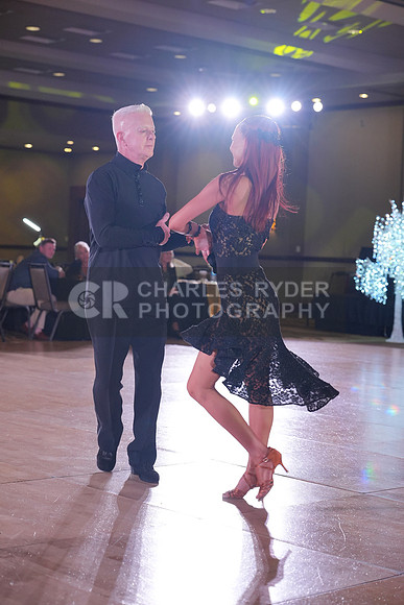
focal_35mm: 68
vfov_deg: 29.6
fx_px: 1144
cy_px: 302
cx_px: 202
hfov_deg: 20.0
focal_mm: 68
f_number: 4
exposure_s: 1/400
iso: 1600
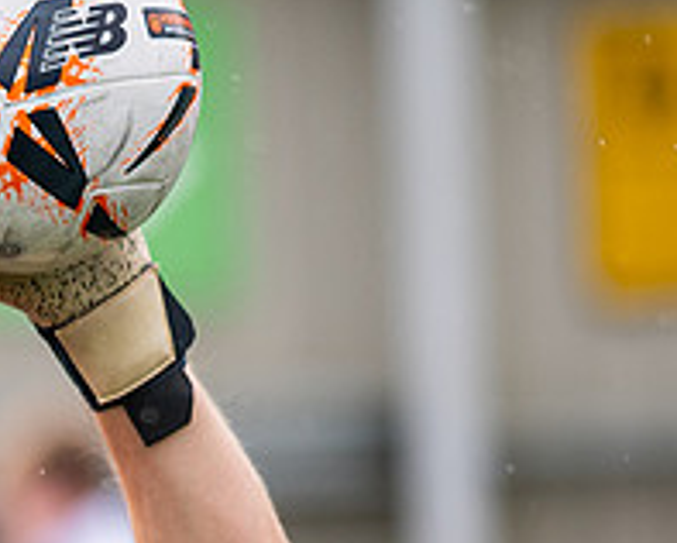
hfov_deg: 3.0
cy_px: 725
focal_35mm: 649
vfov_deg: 2.4
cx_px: -327
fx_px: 13017
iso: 200
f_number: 1.9
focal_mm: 135
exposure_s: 1/2500
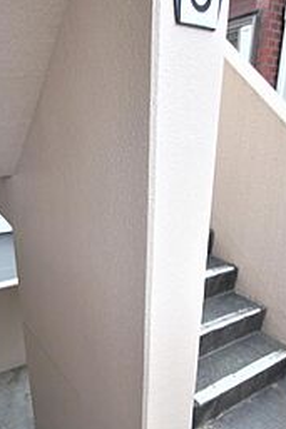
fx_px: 334
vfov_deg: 65.0
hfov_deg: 46.1
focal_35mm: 28
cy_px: 255
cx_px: 116
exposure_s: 1/40
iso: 100
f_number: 4
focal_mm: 10
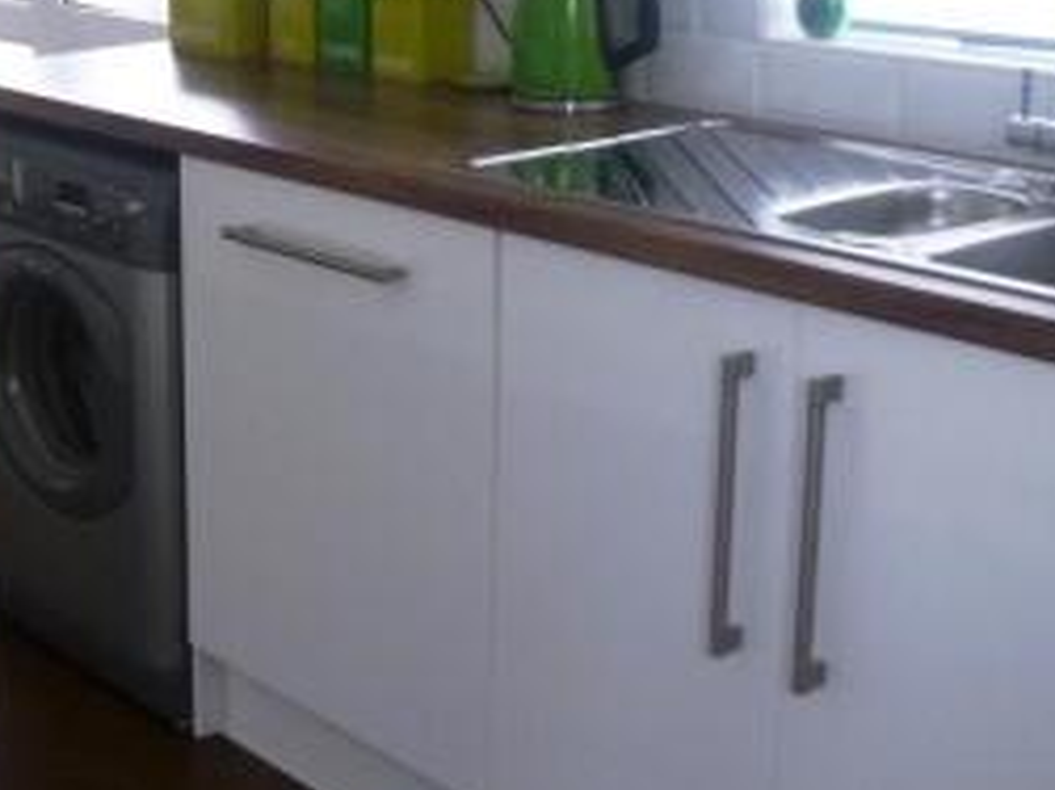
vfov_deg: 22.2
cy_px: 149
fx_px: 1980
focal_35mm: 65
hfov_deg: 27.8
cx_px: -40
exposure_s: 1/30
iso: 160
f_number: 2.8
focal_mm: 5
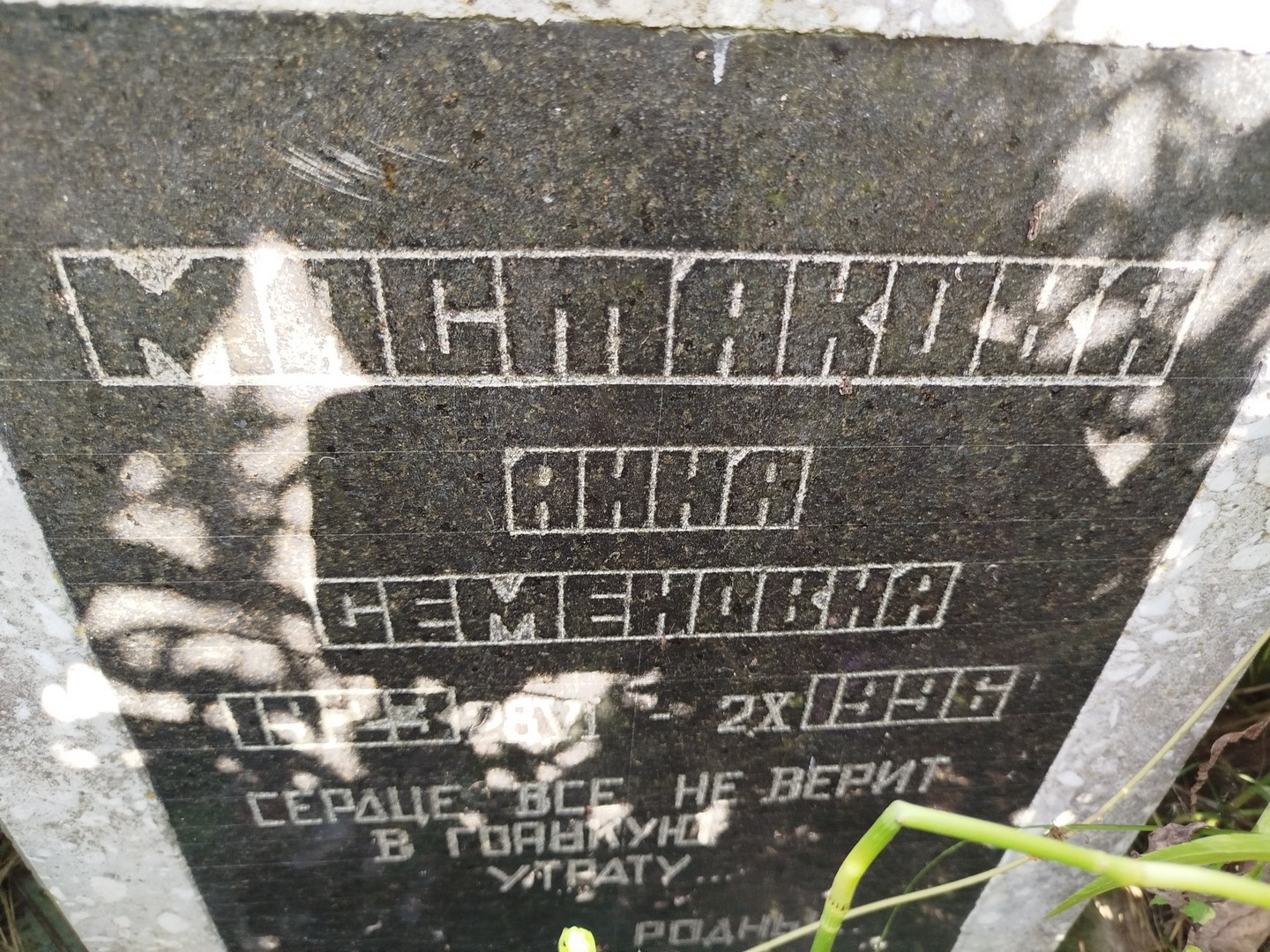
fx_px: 881
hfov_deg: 71.6
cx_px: 635
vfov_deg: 56.8
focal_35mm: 24
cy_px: 476
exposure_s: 1/50
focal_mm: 5.31
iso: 64
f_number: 1.7
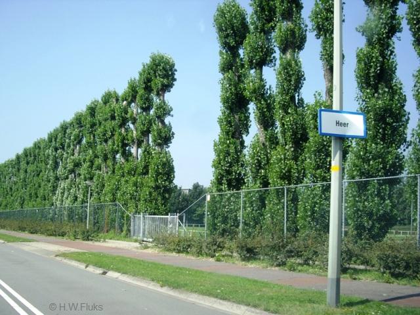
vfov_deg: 37.7
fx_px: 461
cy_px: 158
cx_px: 210
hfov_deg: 49.0
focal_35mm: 38
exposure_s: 1/400
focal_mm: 7.9
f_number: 2.8
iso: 64
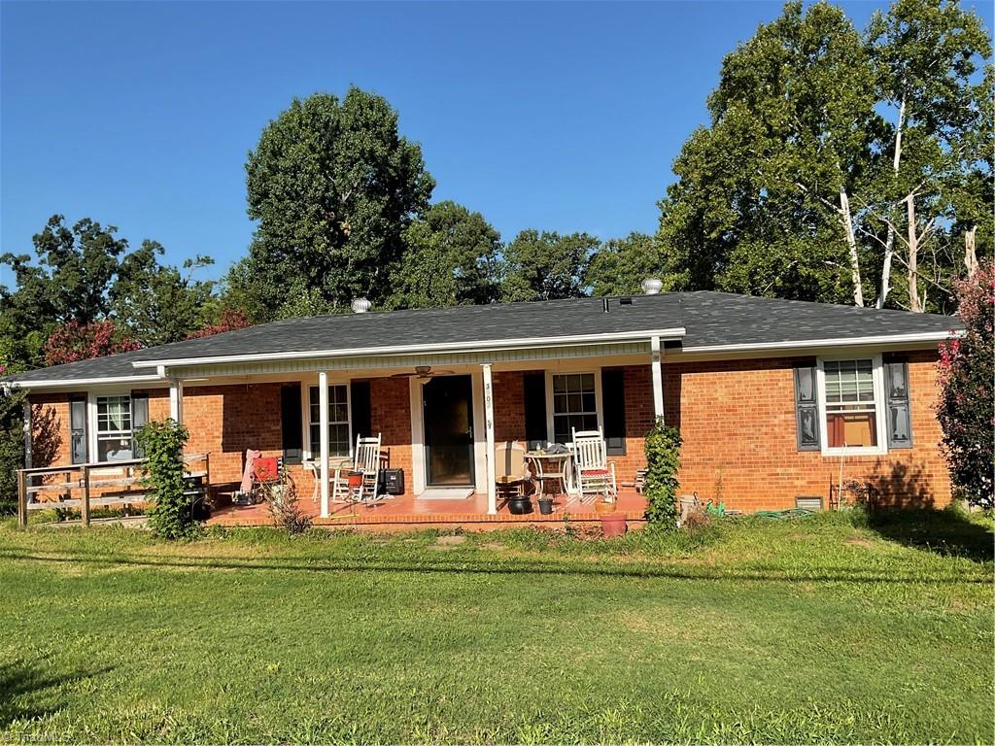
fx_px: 834
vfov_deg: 48.2
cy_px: 373
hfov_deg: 61.7
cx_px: 498
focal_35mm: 29
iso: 16
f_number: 1.8
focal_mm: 3
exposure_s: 1/1534
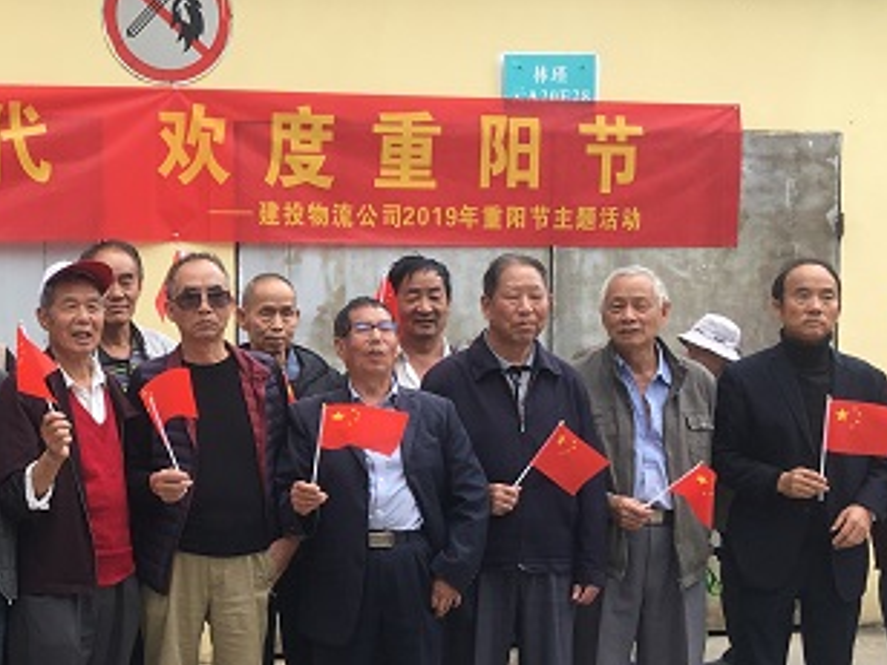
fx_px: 1691
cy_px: 422
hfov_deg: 28.2
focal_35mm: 66
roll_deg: -0.3
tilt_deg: -2.4
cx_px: 81
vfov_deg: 22.2
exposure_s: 1/327
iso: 25
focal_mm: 4.15
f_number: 2.2
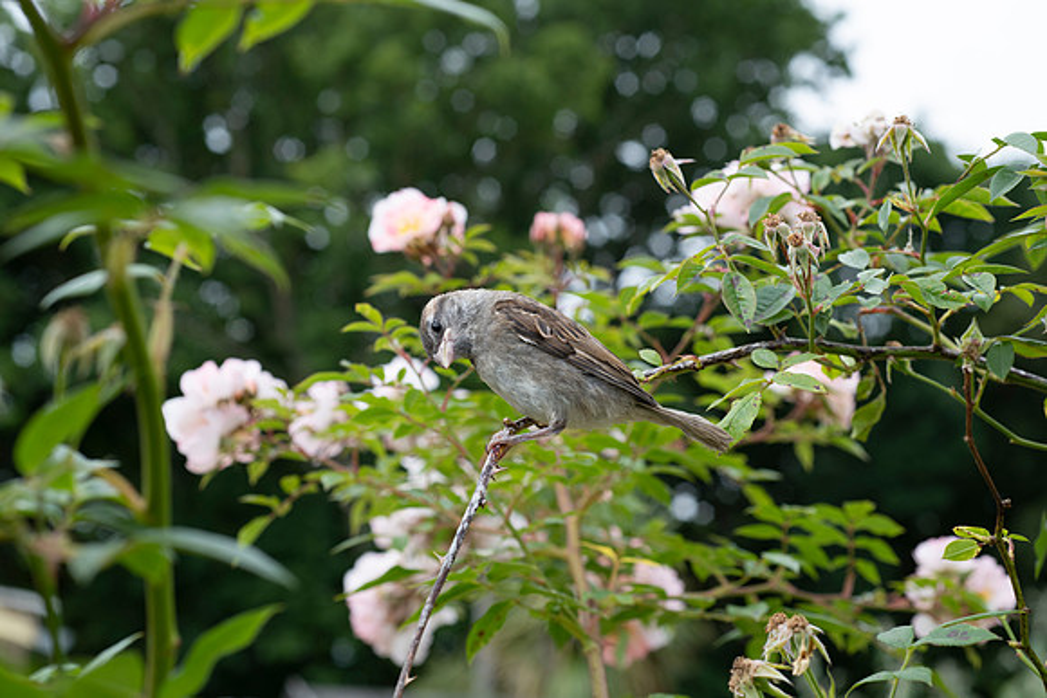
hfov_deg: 33.4
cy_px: 349
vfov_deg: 22.6
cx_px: 524
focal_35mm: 60
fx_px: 1745
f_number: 8
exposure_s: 1/250
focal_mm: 60
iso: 200
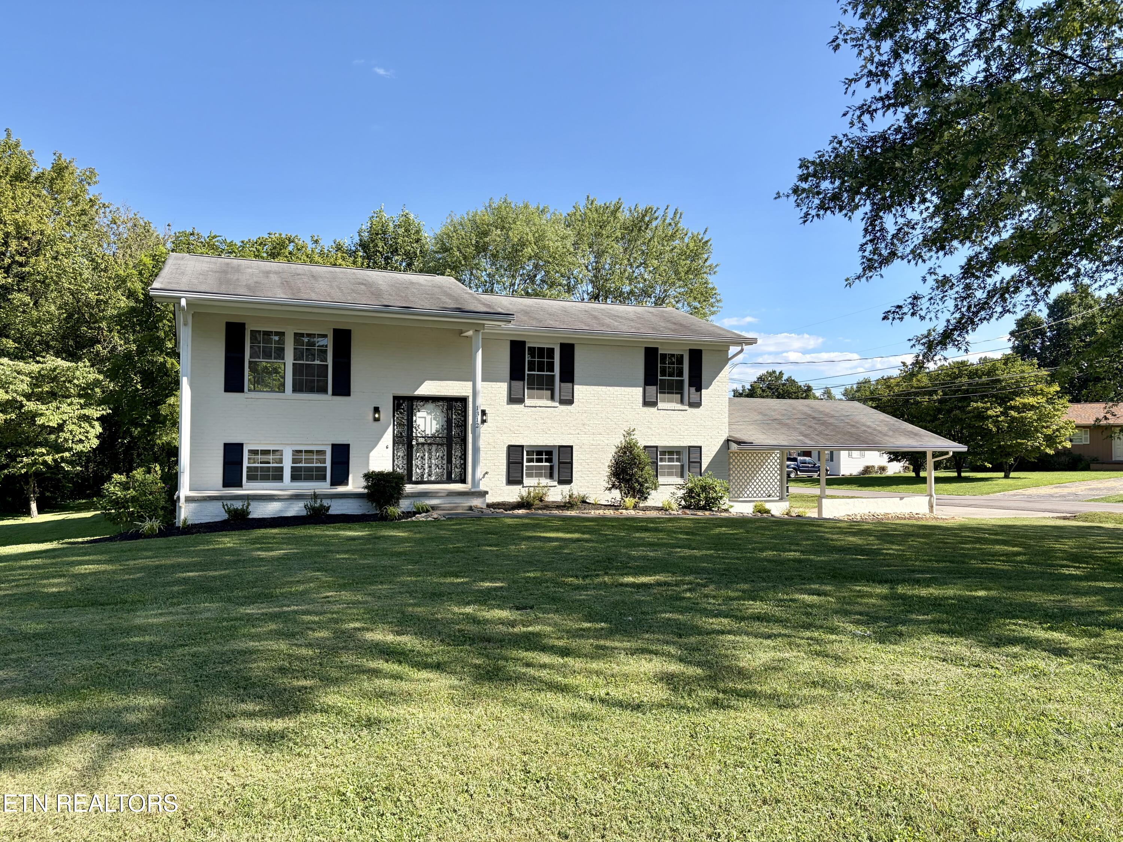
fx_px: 843
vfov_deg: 53.1
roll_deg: -0.5
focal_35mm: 26
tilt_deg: +3.0
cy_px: 421
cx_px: 562
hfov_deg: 67.3
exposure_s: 1/2364
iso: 50
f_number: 1.6
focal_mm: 5.96
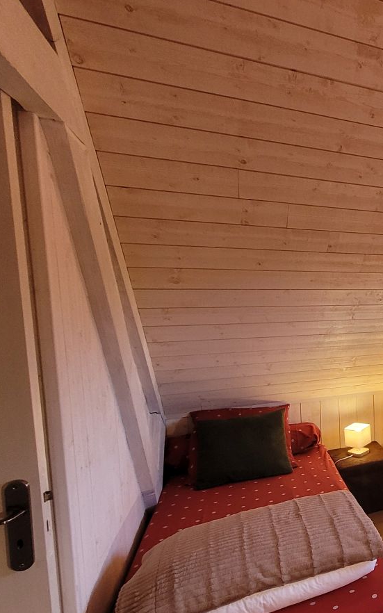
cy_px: 322
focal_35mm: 25
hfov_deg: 36.3
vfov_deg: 72.5
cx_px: 475
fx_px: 418
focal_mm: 1.74
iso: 200
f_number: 2.2
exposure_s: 1/50
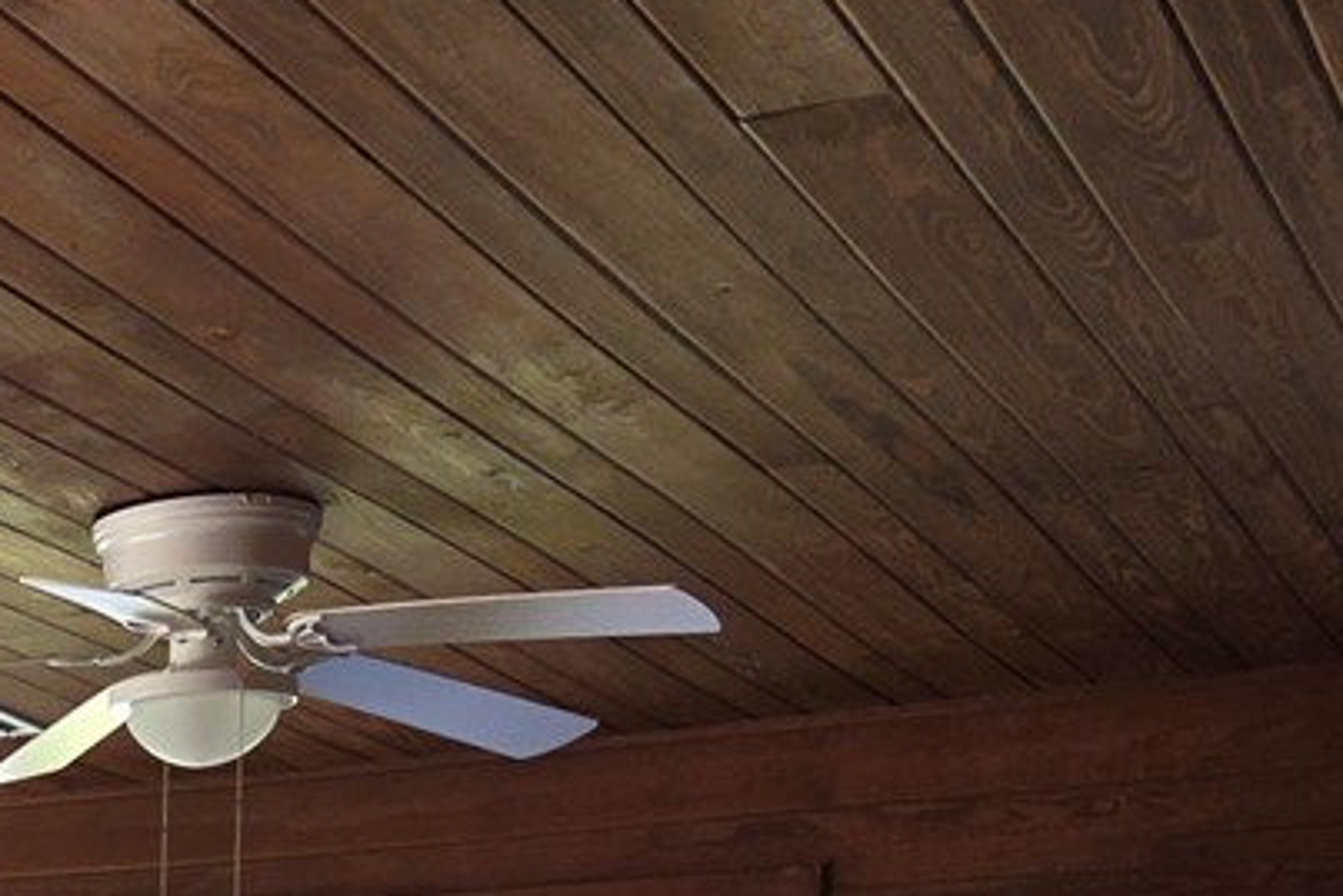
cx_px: -520
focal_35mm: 95
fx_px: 3545
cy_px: 1685
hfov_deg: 19.4
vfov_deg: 12.9
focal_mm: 5.4
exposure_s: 1/40
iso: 100
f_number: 1.8
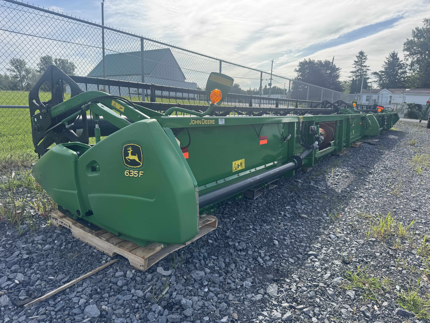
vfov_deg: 56.8
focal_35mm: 24
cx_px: 215
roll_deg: -0.6
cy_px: 162
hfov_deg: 71.6
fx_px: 298
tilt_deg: -4.5
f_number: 1.78
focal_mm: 6.76
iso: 80
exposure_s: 1/3247
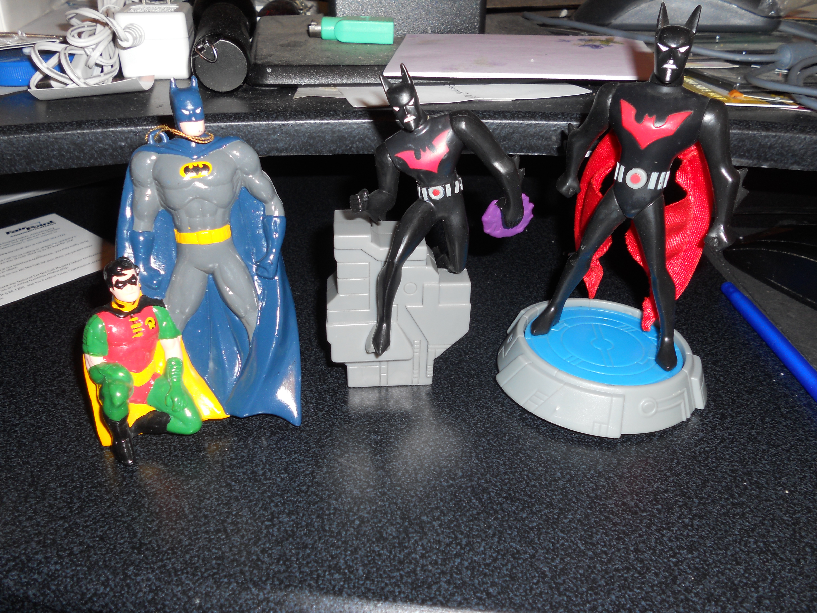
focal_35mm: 32
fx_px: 755
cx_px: 408
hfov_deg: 56.8
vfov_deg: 44.2
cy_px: 306
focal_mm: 5.8
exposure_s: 1/25
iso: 80
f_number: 3.5
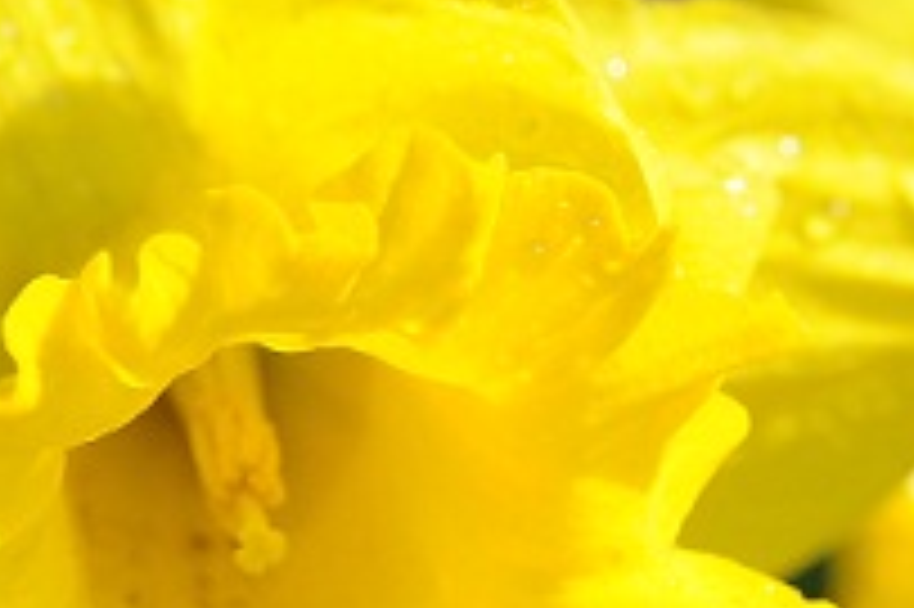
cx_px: 452
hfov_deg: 6.3
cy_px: 279
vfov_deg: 4.2
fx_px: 8346
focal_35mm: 329
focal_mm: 105
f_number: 13
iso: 500
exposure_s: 1/640
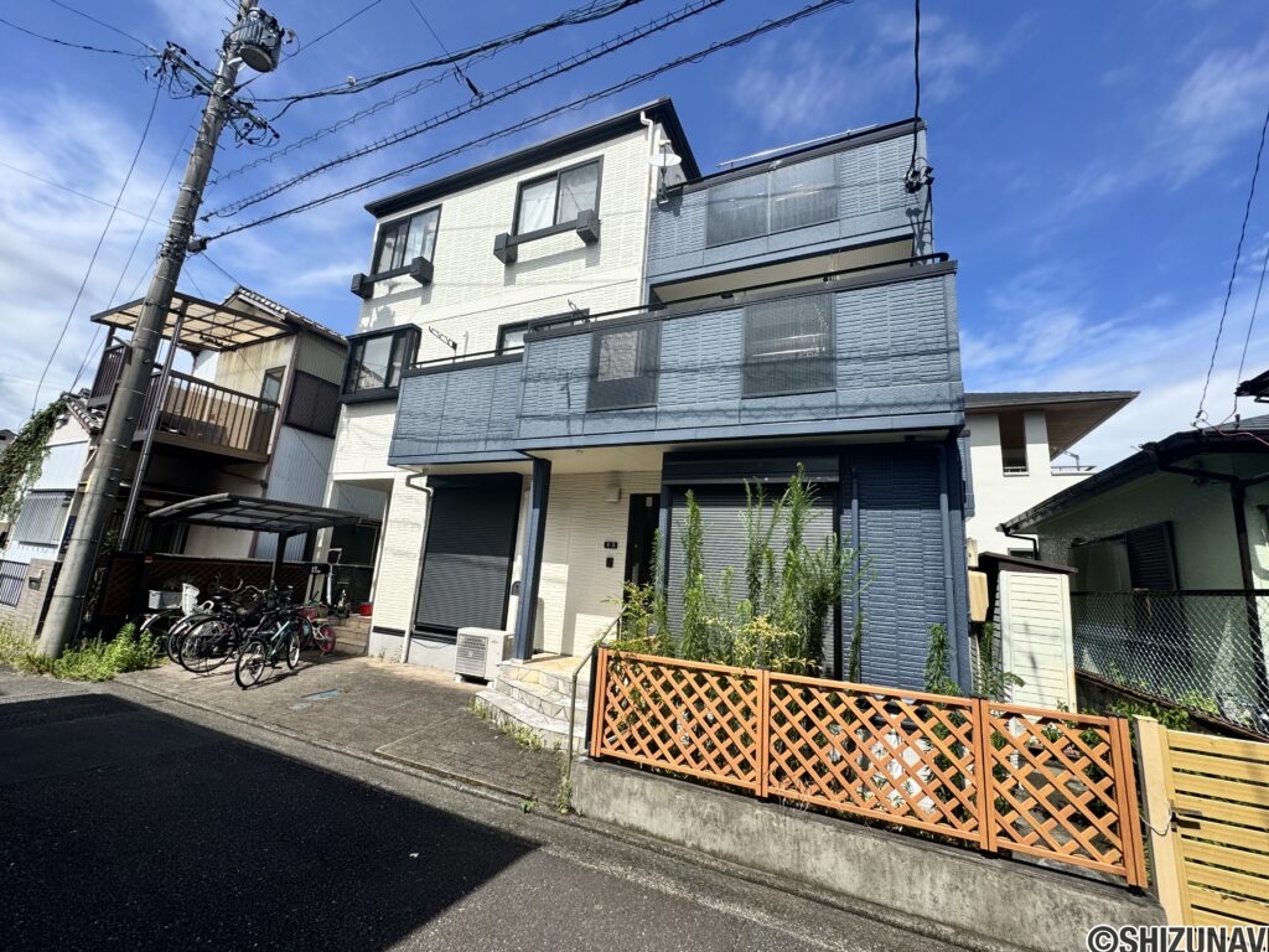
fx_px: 513
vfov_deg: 85.7
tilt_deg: +11.3
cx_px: 634
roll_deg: -5.4
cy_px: 476
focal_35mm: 14
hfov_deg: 102.1
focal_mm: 2.22
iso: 50
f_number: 2.2
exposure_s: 1/1832
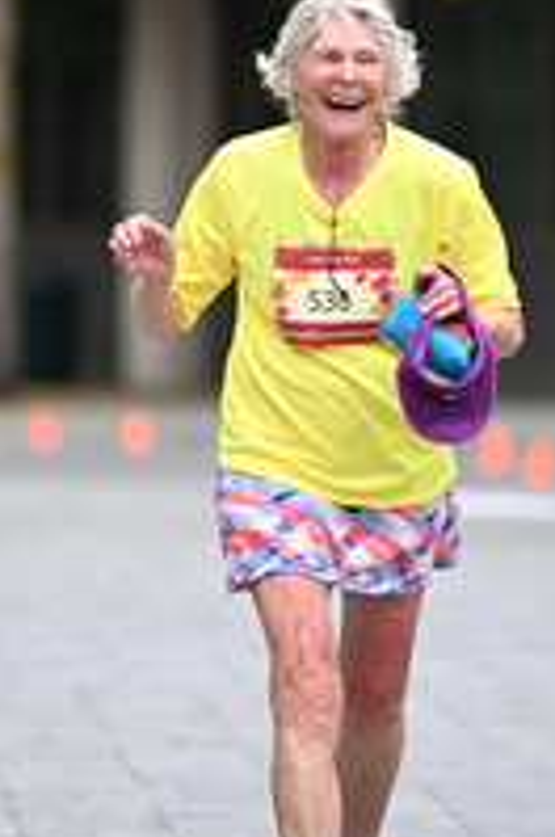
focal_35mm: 554
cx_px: 330
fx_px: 12855
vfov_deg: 3.7
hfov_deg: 2.5
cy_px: 236
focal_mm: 200
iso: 640
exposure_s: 1/1600
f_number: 2.8
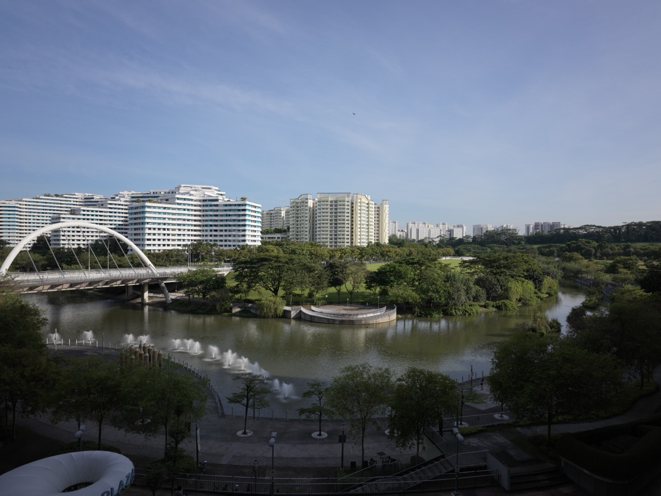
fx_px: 420
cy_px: 248
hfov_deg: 76.4
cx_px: 330
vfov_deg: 61.1
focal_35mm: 22
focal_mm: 28
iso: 200
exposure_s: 1/1000
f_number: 4.8
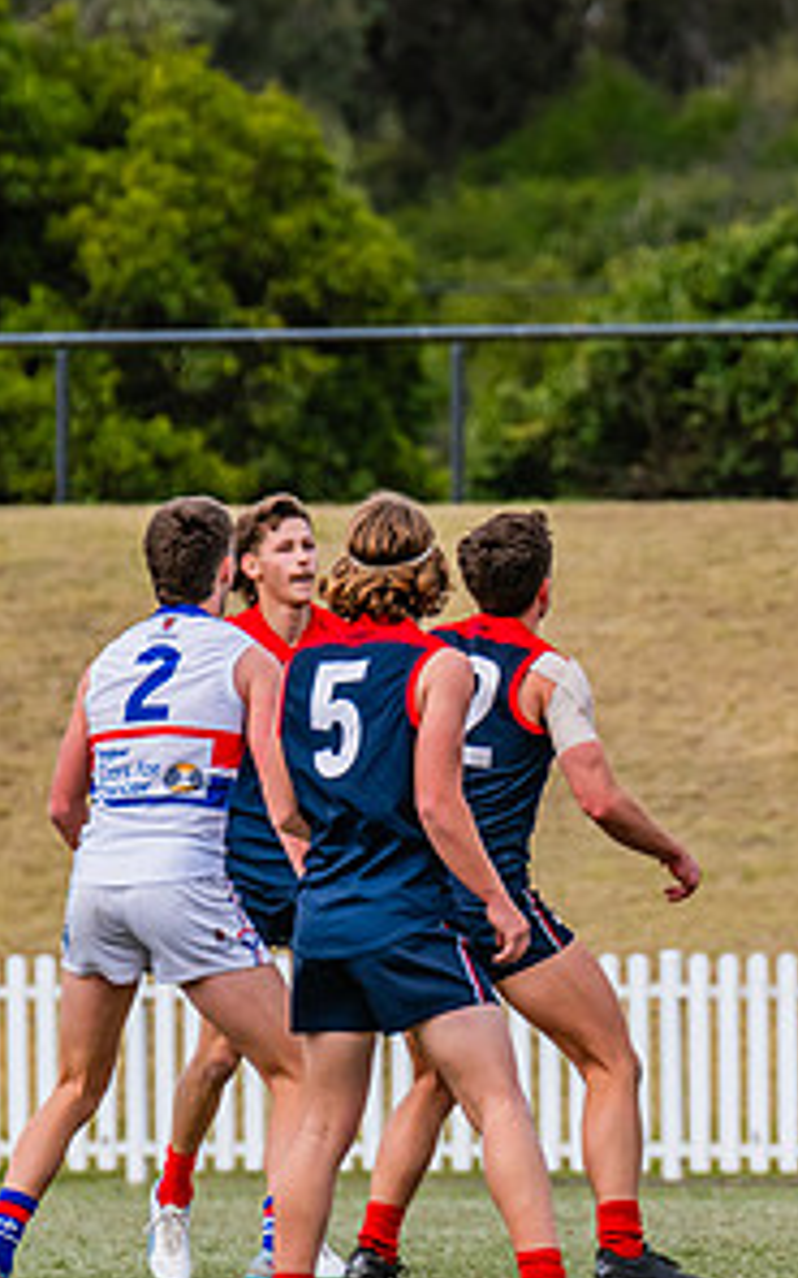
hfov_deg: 1.4
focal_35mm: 939
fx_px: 32674
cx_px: 1263
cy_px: 623
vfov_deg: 2.2
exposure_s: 1/1600
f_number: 8
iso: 800
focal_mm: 420
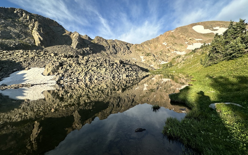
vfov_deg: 74.1
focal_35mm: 15
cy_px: 63
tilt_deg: +4.4
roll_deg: +4.2
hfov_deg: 101.5
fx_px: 101
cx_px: 123
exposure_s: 1/1159
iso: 40
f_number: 2.2
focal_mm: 2.22
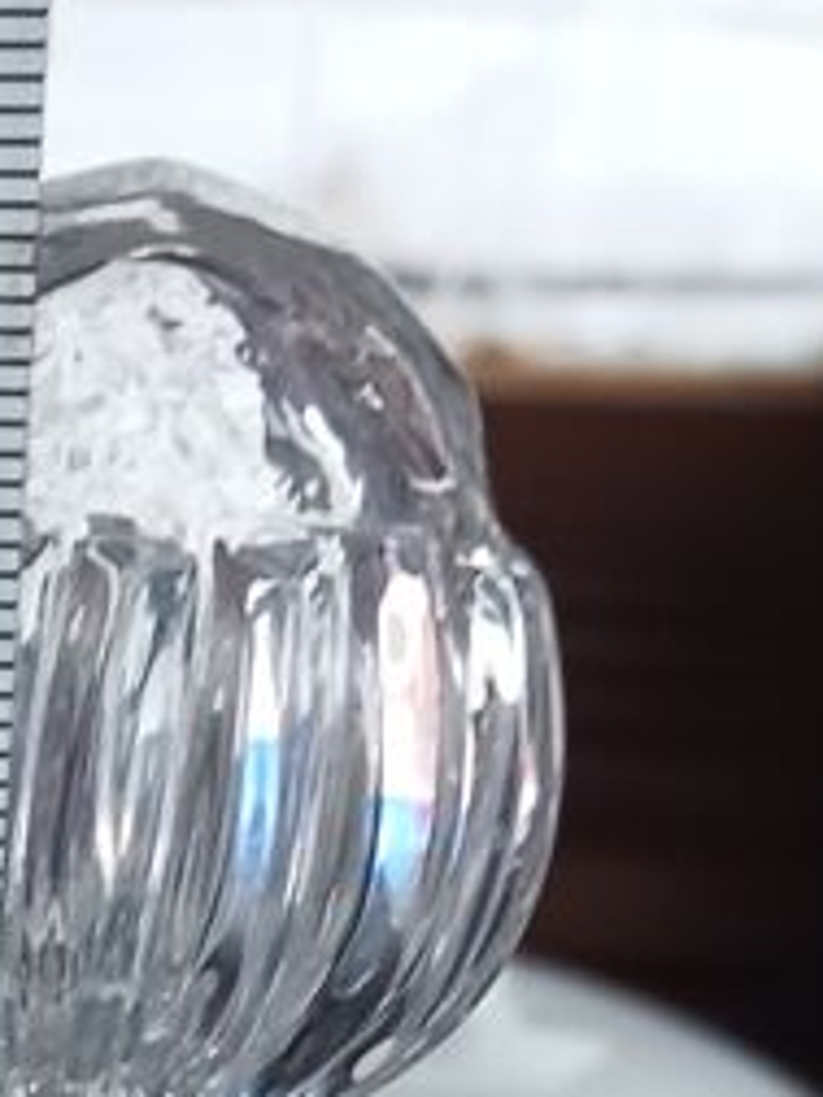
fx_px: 4533
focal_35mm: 143
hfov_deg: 10.0
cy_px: 2357
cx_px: -492
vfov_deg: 11.9
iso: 200
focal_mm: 4
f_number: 1.8
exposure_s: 1/33.3
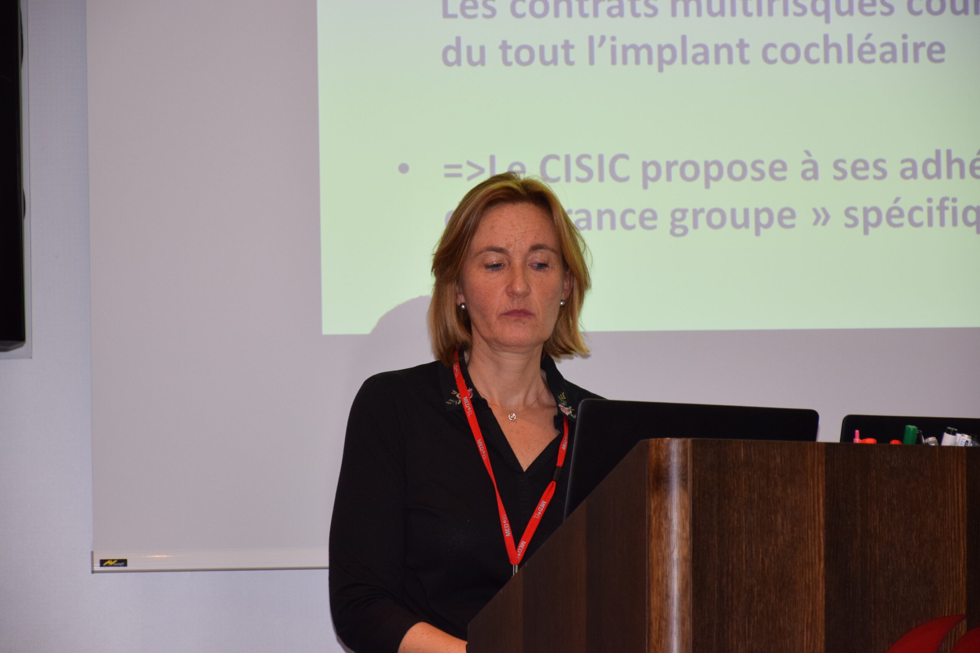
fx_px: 4573
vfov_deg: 8.2
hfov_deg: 12.2
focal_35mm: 168
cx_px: 490
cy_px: 326
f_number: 5.6
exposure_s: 1/100
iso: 800
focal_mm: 112
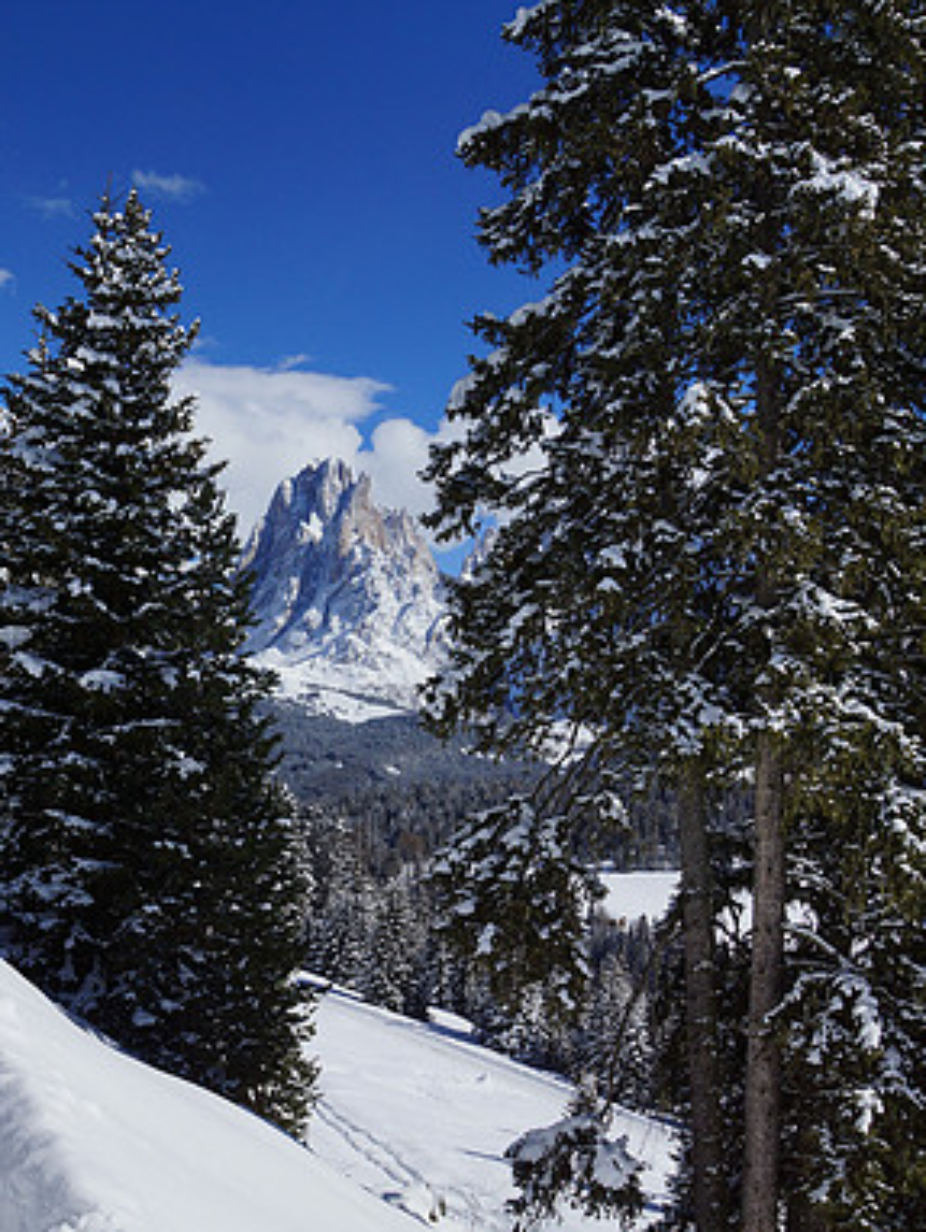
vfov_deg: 52.6
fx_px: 1247
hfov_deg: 40.4
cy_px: 614
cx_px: 336
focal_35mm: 35
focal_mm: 16
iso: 100
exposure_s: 1/800
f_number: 9
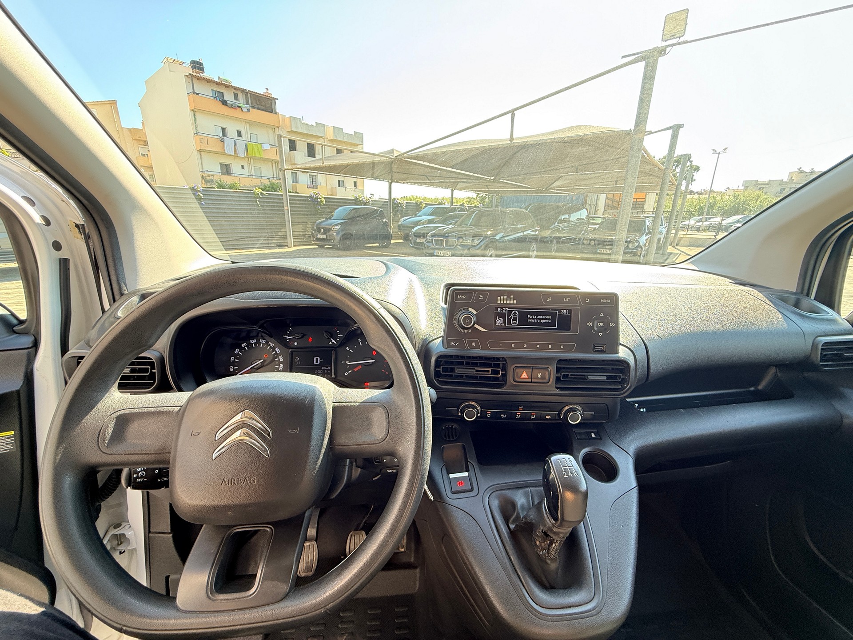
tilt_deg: -16.9
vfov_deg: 85.7
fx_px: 345
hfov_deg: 102.1
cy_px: 320
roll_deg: -1.3
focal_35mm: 14
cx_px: 426
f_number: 2.2
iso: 125
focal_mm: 2.22
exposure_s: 1/99
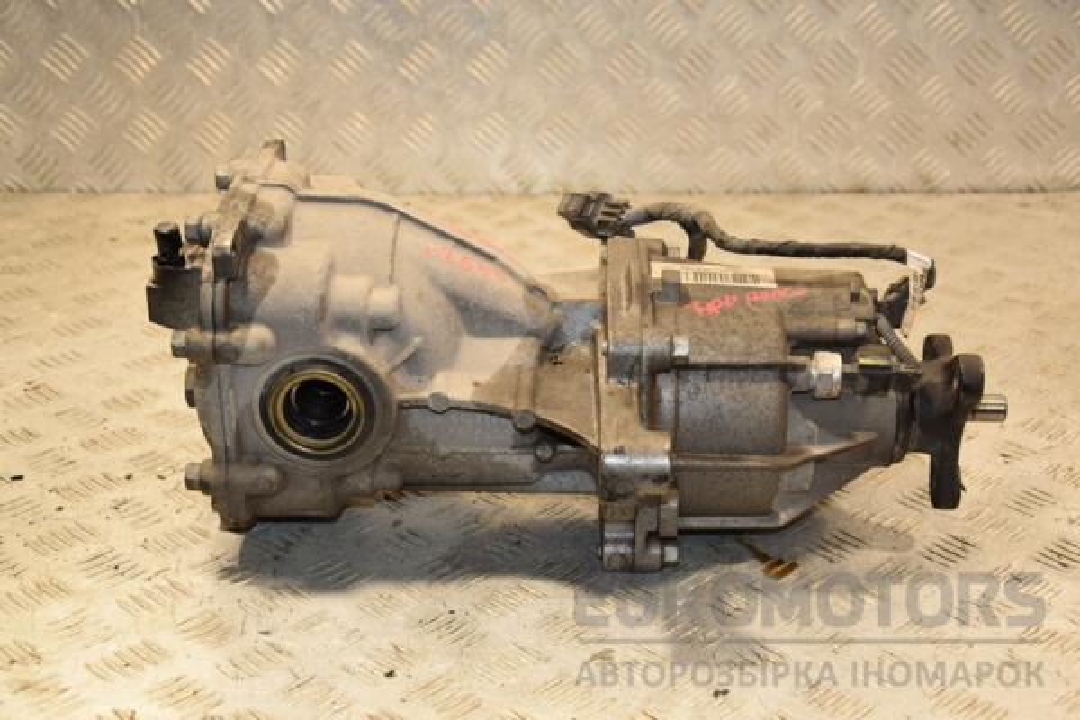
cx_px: 540
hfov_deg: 35.1
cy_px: 360
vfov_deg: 23.8
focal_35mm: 57
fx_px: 1710
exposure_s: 1/160
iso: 800
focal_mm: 38
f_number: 5
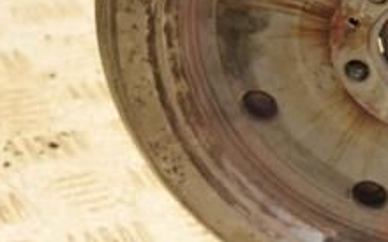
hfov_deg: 8.6
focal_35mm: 242
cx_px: 397
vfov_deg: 5.4
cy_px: 32
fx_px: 2556
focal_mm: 58
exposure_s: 1/160
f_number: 5
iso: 800
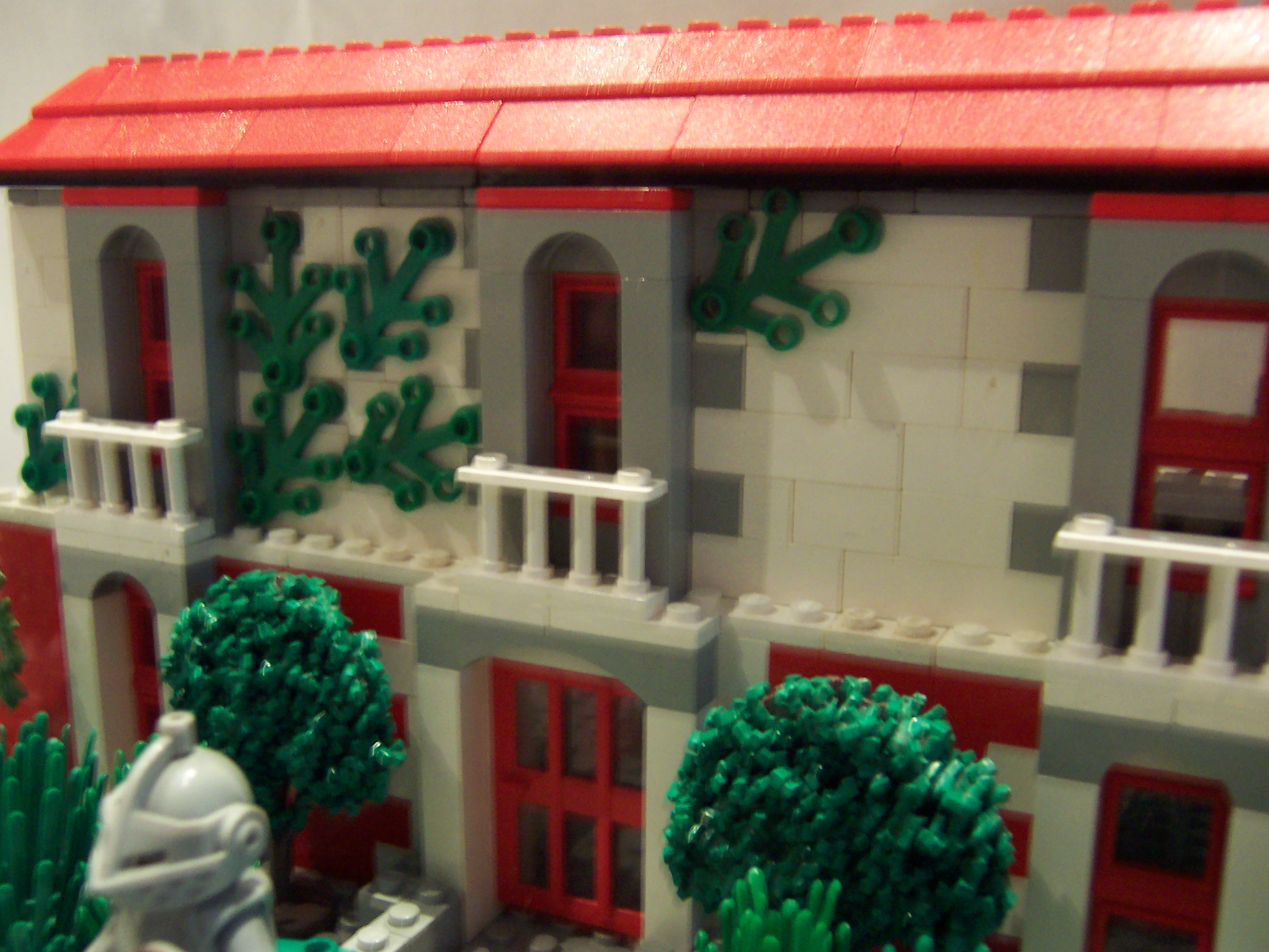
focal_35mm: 36
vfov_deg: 39.7
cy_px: 476
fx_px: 1320
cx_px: 634
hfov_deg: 51.4
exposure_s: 1/8
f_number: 2.8
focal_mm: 5.6
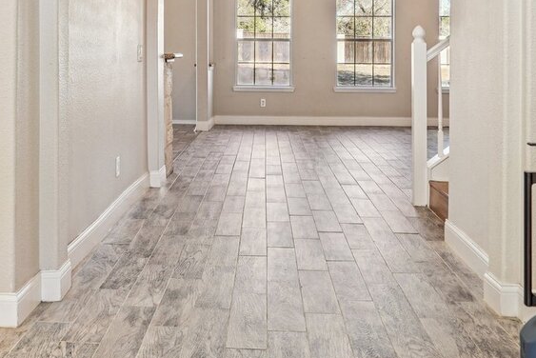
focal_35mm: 47
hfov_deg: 41.3
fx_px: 707
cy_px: 55
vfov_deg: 27.7
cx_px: 208
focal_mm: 16.5
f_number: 8
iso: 400
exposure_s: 1/25
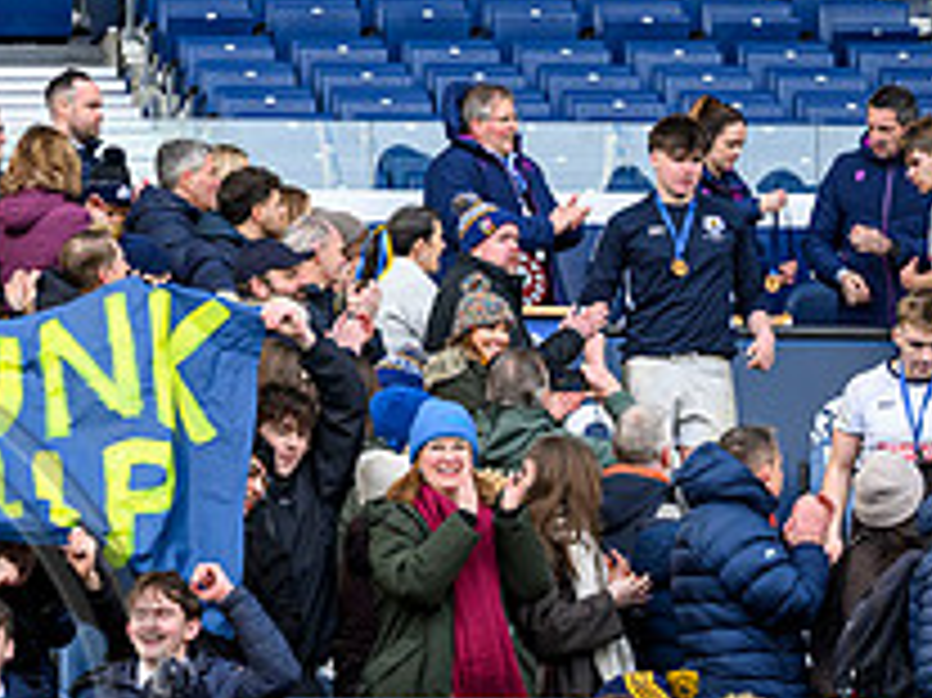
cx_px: -288
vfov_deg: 5.2
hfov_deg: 6.9
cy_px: 768
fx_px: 7615
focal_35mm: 283
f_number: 4
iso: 1250
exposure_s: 1/1000
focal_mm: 105
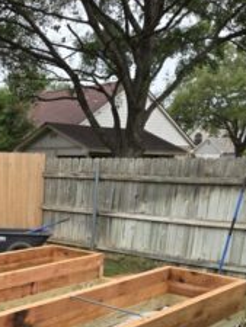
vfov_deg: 36.9
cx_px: 29
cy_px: 282
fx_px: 464
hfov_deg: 28.7
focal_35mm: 49
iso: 25
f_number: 1.8
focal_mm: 5.4
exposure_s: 1/557
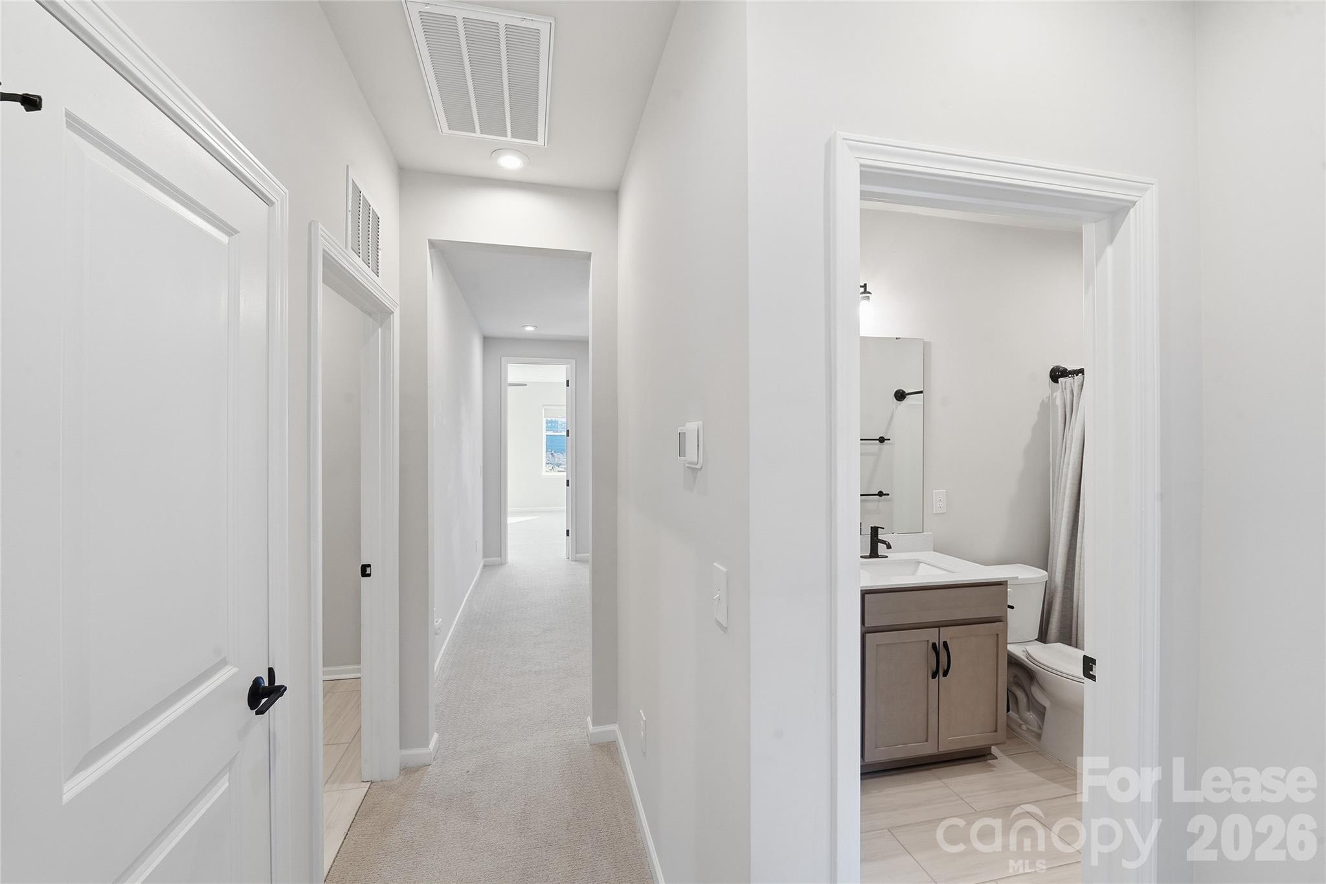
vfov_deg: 81.2
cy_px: 442
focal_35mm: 14
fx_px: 516
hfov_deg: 104.3
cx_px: 663
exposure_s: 1/60
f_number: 11
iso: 400
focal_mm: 14
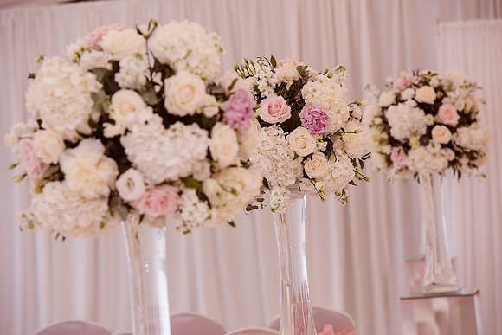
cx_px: 251
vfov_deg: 8.1
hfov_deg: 12.1
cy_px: 168
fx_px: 2371
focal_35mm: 170
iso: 320
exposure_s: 1/250
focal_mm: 170
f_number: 5.6
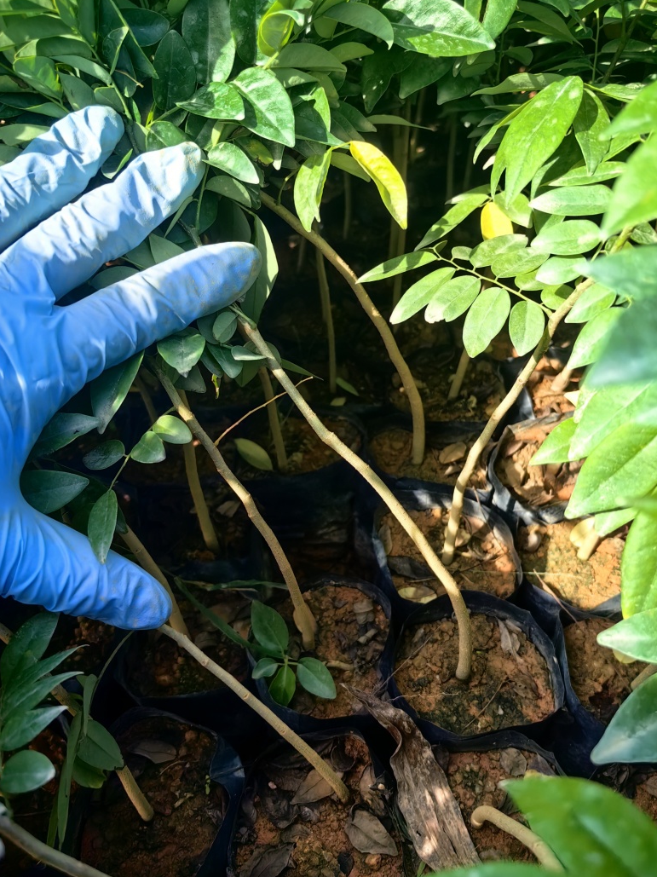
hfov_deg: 49.7
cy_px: 435
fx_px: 709
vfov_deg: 63.5
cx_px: 336
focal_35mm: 28
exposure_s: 1/1361
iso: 50
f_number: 2
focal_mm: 5.75
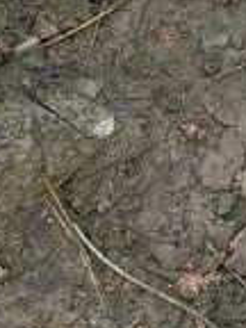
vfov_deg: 8.3
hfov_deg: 7.1
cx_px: 679
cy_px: -723
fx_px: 1819
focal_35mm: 192
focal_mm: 4.84
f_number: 1.8
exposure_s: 1/373
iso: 80
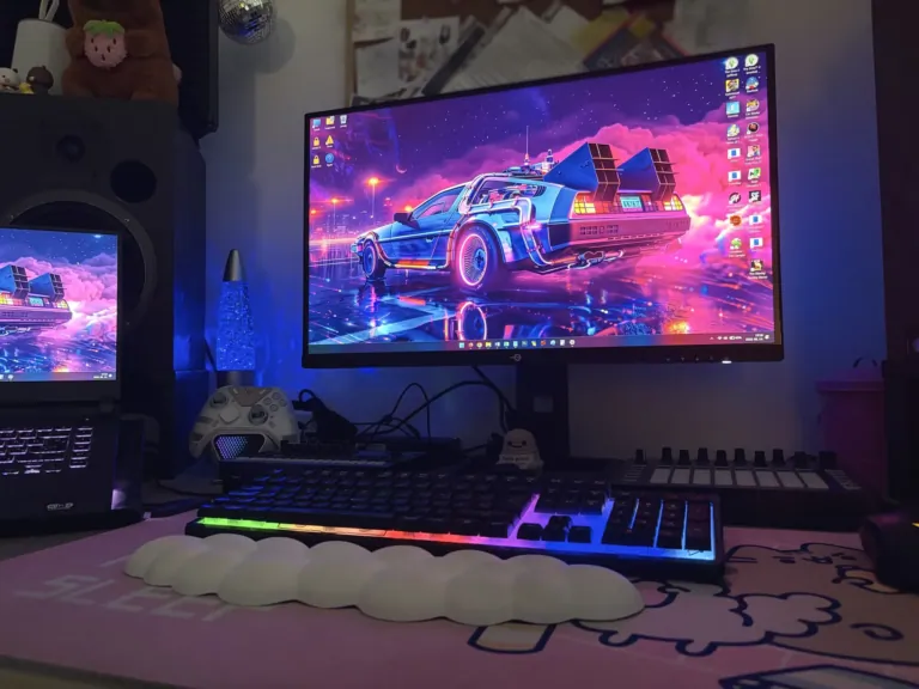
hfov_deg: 67.3
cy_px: 344
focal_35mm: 26
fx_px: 690
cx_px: 460
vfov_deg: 53.1
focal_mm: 5.96
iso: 400
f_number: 1.6
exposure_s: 1/32
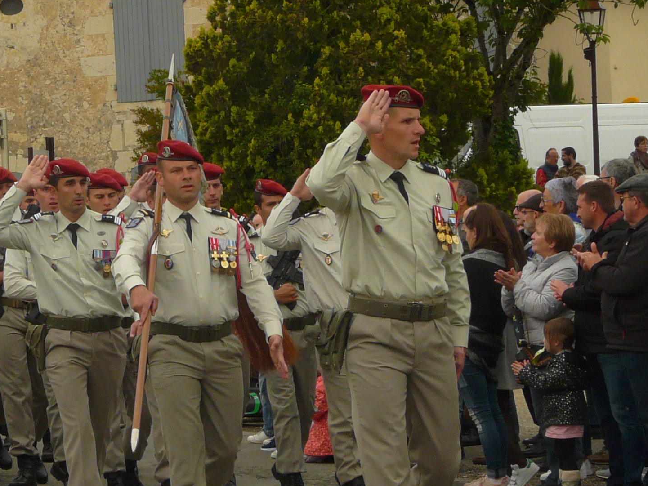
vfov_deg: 7.9
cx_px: 170
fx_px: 3520
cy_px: 221
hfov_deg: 10.5
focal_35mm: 188
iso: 100
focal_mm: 13.6
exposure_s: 1/200
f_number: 5.6
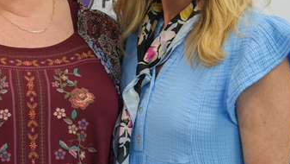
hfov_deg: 12.1
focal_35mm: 175
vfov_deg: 6.9
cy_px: 57
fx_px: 1346
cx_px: -3
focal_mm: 55
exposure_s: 1/160
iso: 1250
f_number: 4
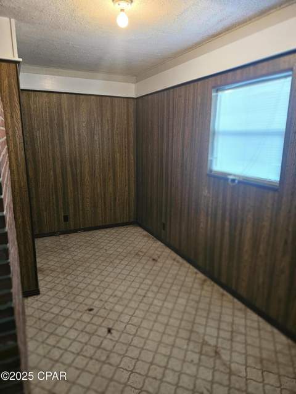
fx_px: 262
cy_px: 197
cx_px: 148
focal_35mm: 23
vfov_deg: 73.9
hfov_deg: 58.9
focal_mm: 6.3
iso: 800
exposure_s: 1/24
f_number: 1.7
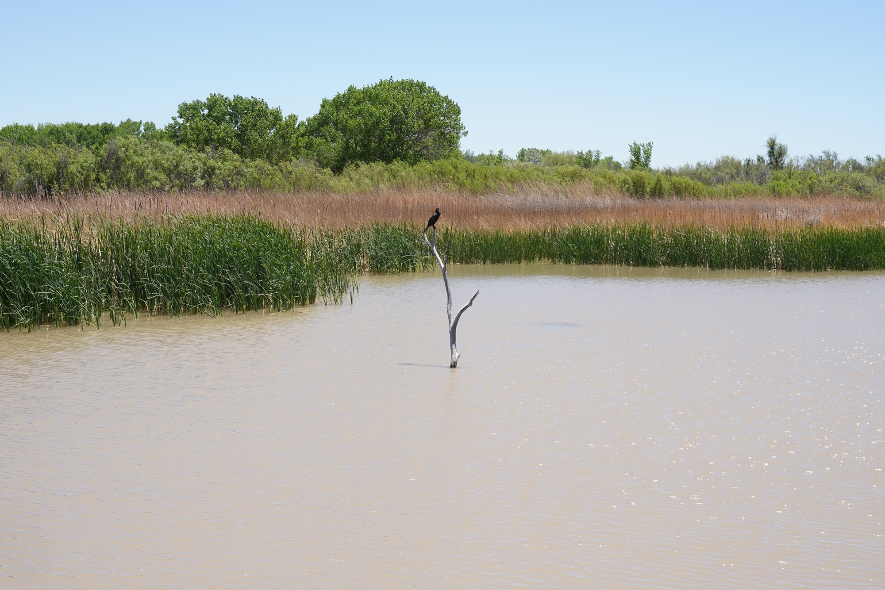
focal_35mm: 60
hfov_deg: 33.4
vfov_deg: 22.6
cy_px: 295
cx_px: 442
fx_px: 1475
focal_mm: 60
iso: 100
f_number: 13
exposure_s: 1/100
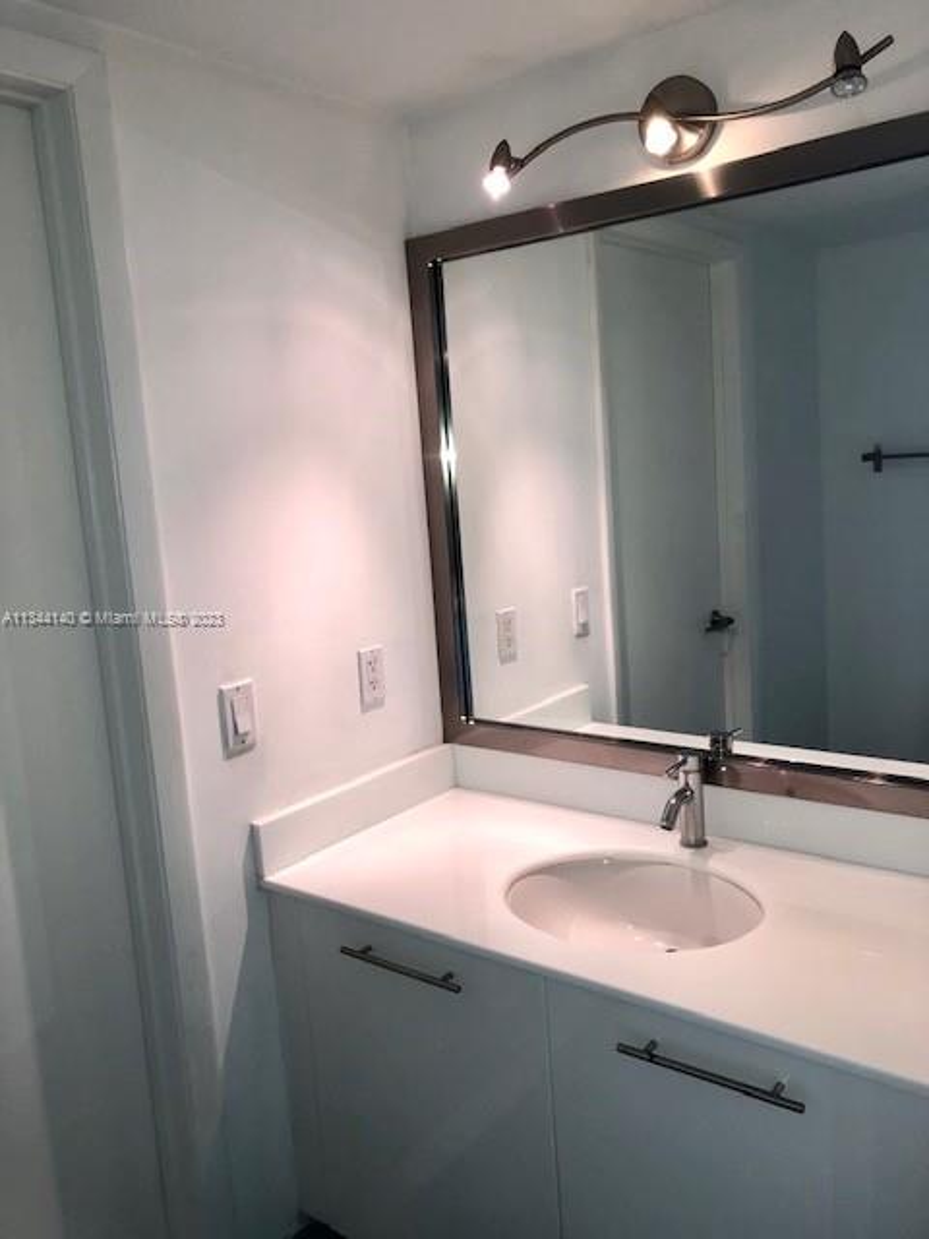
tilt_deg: -8.8
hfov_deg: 49.7
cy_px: 620
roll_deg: +4.8
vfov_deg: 63.4
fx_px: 1002
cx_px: 464
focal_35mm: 28
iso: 64
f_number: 1.8
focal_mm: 3.99
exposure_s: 1/120
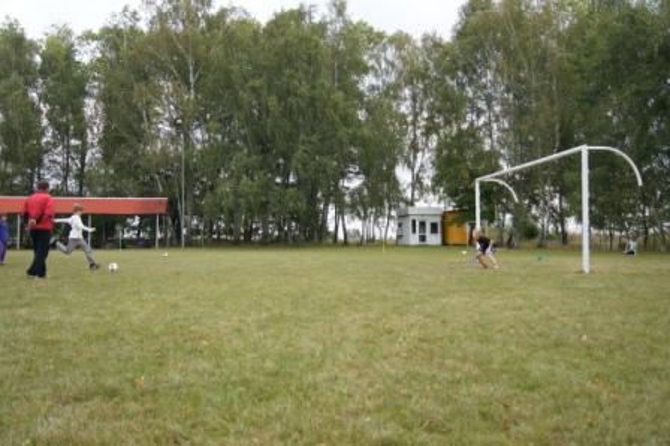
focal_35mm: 33
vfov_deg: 39.9
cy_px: 223
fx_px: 614
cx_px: 335
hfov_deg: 57.3
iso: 800
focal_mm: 22
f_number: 4
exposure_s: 1/2000
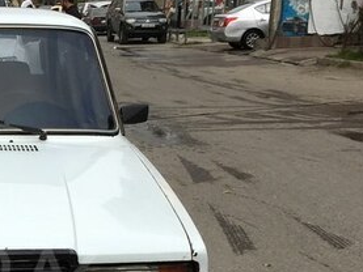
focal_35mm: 69
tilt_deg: -18.2
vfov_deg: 20.7
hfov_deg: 26.0
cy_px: 266
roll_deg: +1.1
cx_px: -35
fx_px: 724
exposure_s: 1/1202
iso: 25
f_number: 2.2
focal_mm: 4.15
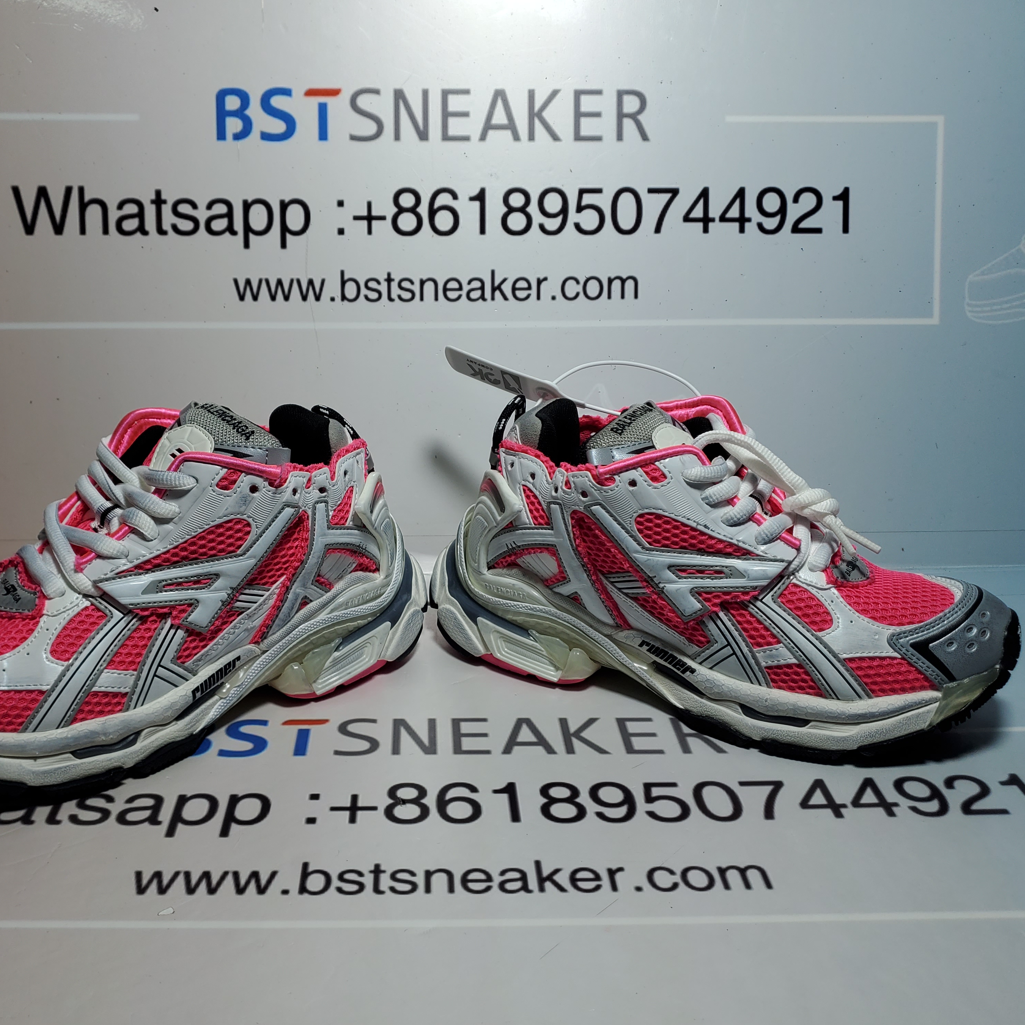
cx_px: 448
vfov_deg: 52.5
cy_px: 510
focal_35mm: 31
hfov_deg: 52.4
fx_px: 1039
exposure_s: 1/957
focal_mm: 4.3
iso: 50
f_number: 1.5
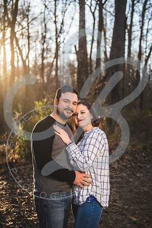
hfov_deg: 28.1
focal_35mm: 48
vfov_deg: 41.1
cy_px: 114
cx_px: 76
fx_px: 304
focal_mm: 48
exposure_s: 1/320
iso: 100
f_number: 2.8
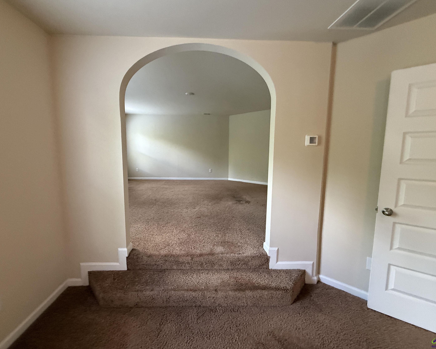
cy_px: 172
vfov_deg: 84.0
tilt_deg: -2.8
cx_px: 207
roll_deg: +1.2
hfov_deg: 96.7
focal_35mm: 15
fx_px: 194
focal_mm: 2.22
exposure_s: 1/120
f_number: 2.2
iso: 640
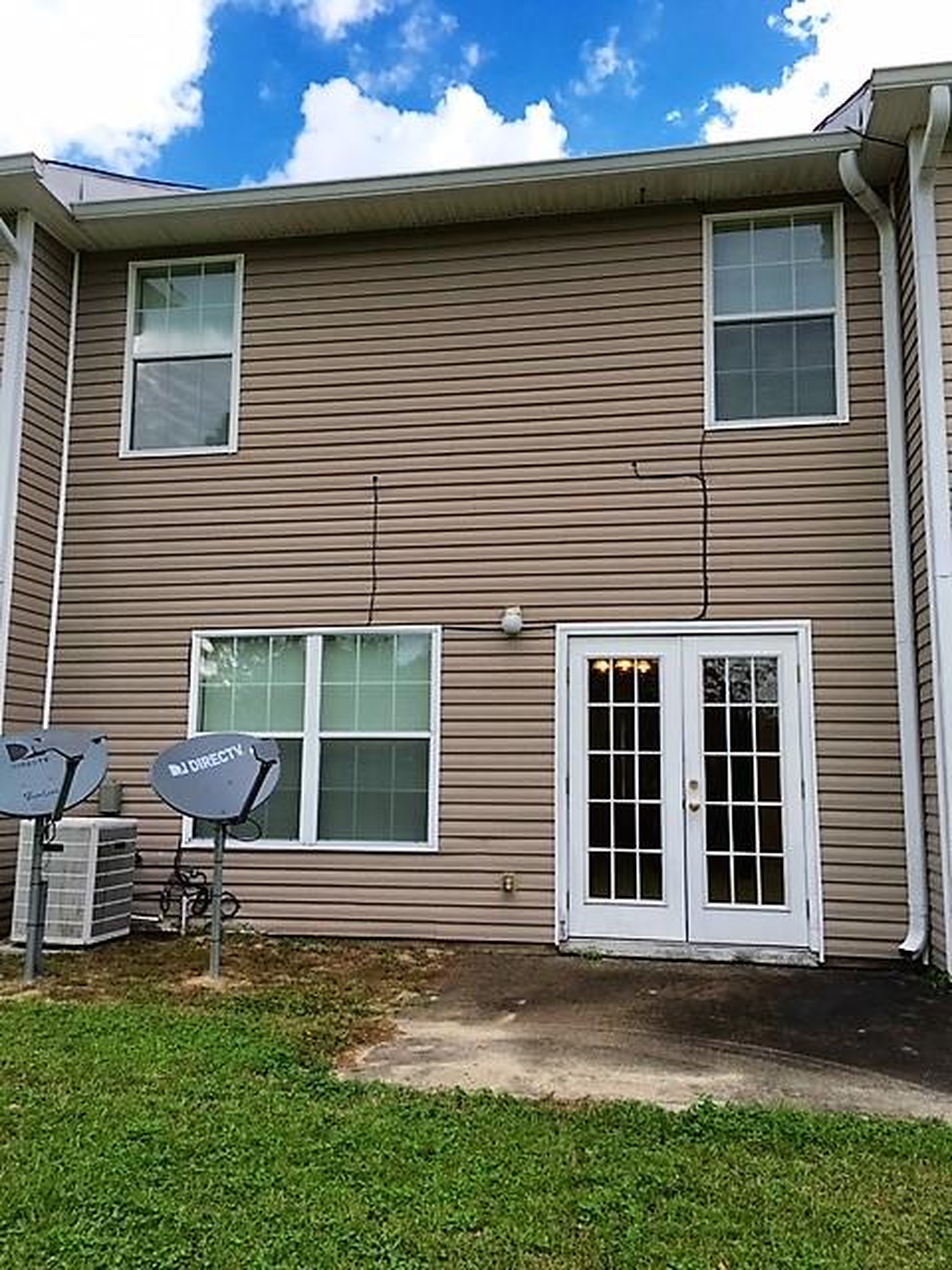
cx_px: 476
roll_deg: -0.5
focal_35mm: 29
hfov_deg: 48.2
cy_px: 635
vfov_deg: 61.7
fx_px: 1063
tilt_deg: +8.0
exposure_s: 1/455
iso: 25
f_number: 2.2
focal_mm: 4.15
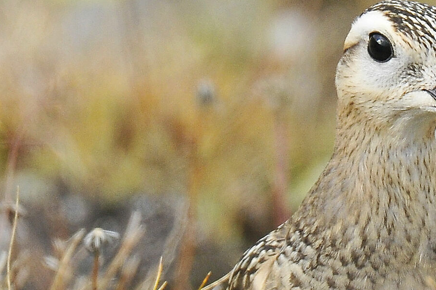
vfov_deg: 0.6
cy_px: 296
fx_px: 28957
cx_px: 408
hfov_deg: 0.9
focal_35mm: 2394
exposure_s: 1/500
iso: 400
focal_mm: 600
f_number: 7.1
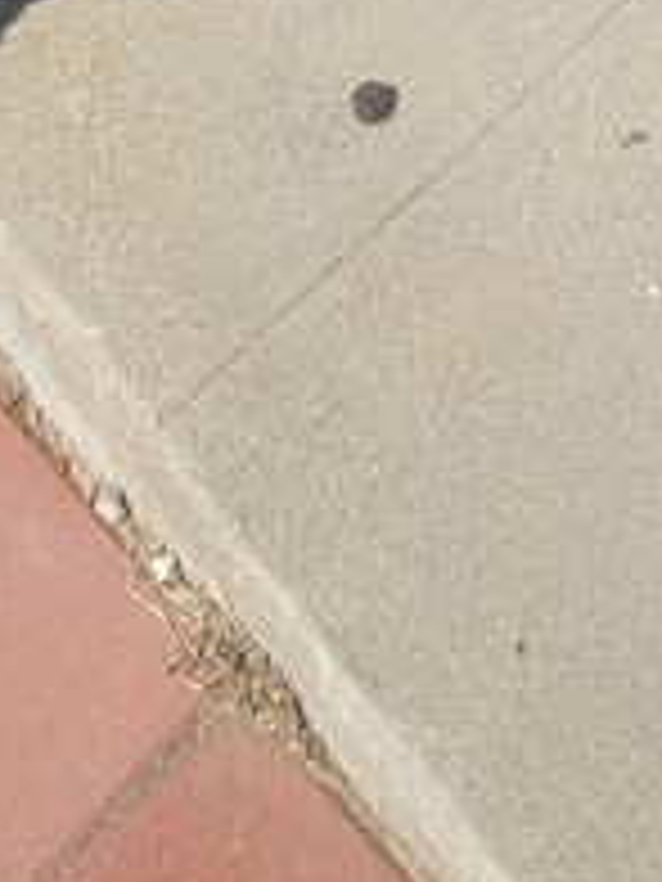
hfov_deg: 19.9
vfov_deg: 14.4
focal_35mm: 68
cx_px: 847
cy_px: -1328
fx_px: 1734
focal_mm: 2.2
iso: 64
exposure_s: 1/1894
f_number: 2.2
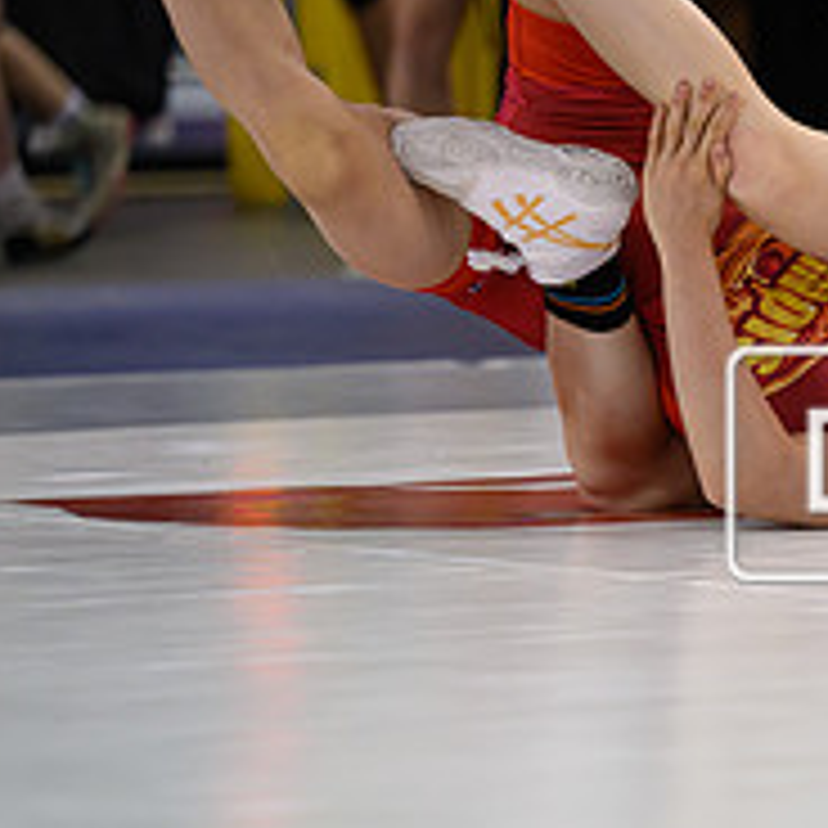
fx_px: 9066
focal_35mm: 335
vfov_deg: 5.2
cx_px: 1179
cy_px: 466
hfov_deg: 5.2
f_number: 2.8
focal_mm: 125
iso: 1250
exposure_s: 1/800
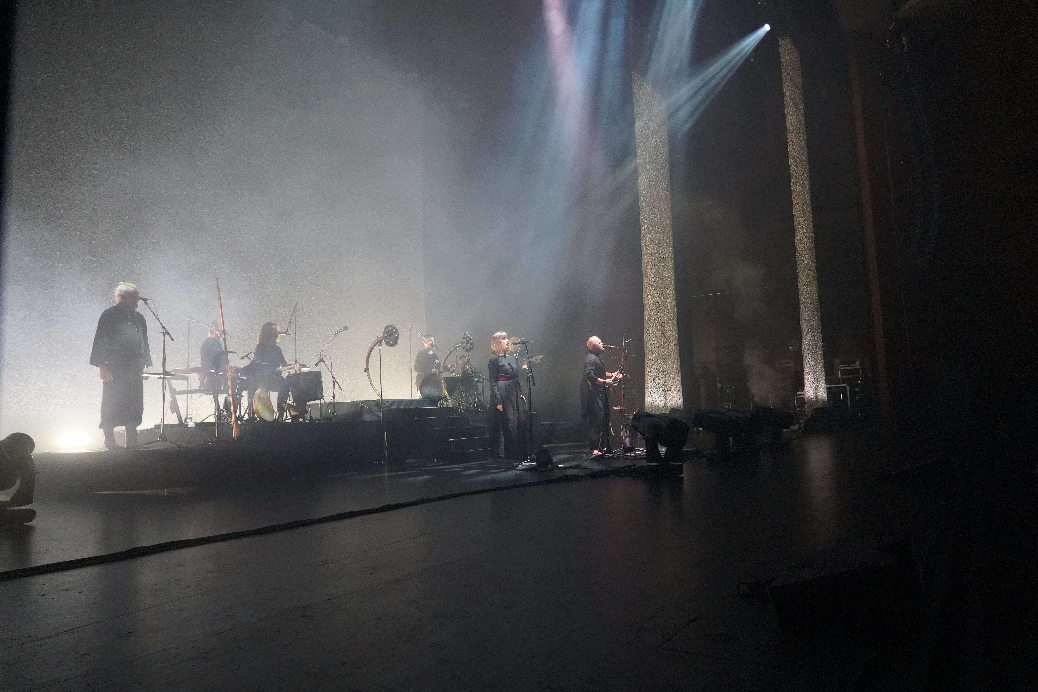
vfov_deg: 53.1
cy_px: 346
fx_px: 692
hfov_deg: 73.7
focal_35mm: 24
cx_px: 519
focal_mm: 24
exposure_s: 1/160
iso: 12800
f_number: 4
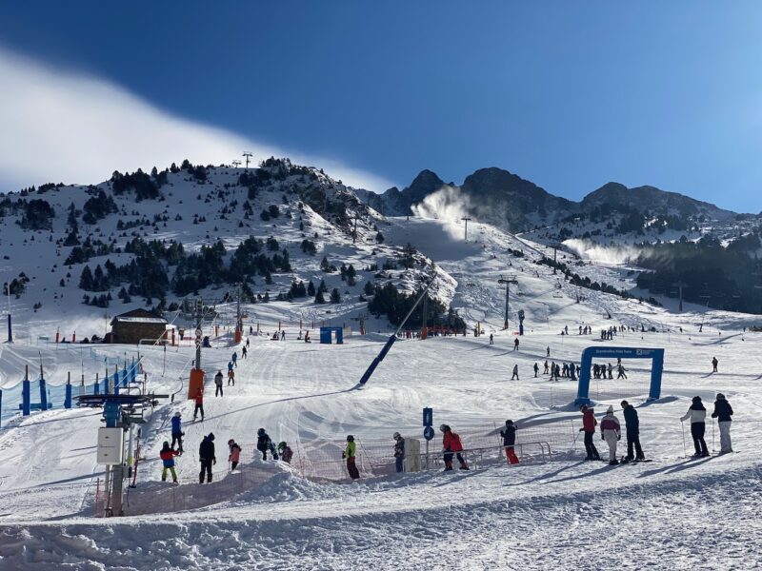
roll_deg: +0.6
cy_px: 286
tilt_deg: +9.1
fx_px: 1145
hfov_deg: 36.8
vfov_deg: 28.0
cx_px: 381
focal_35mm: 52
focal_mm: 6
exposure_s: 1/5319
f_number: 2
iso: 20
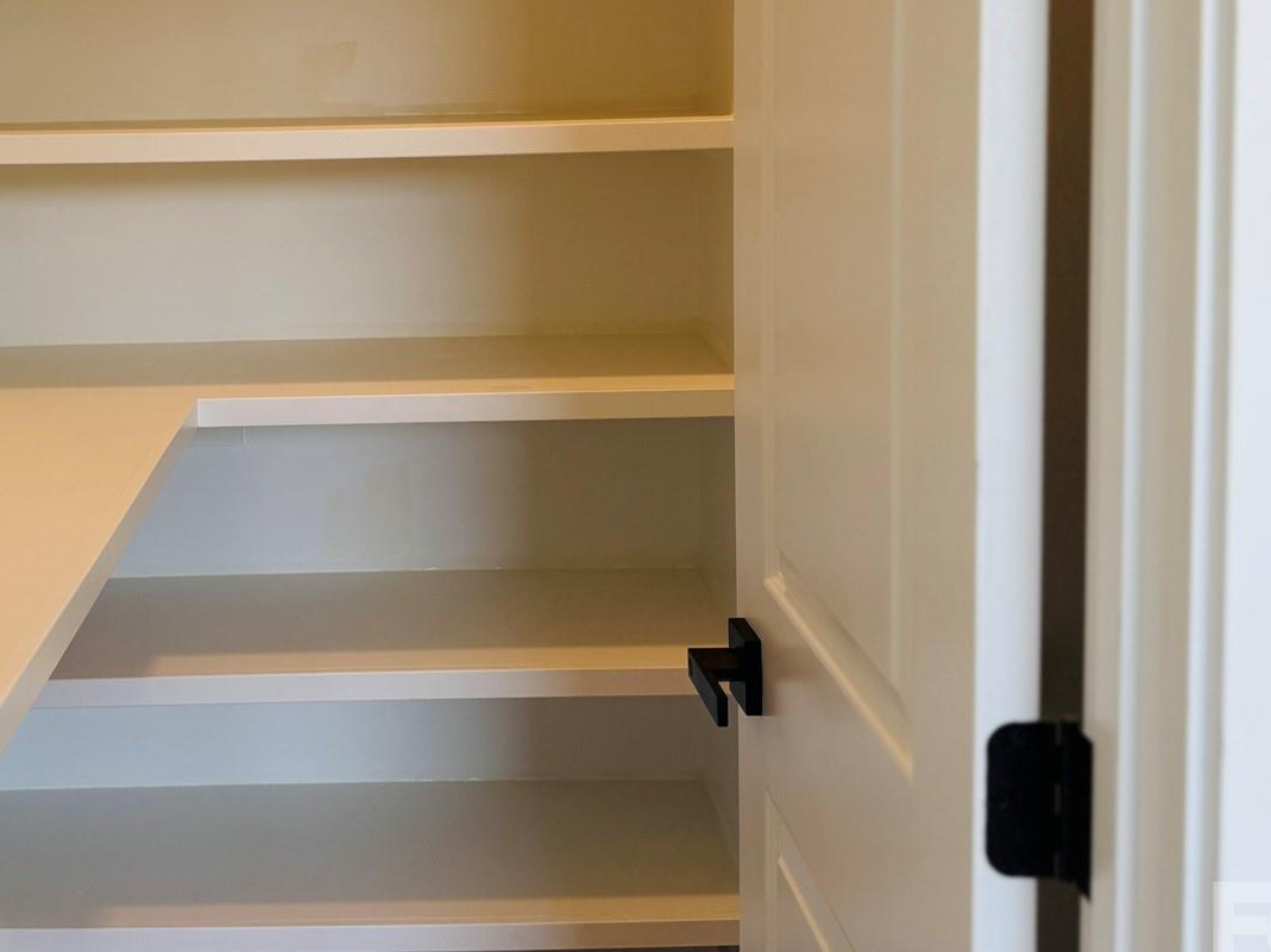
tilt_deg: -4.6
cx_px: 375
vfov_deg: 30.8
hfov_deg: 40.5
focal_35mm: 46
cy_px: 202
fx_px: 1688
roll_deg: +1.0
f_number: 1.78
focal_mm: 6.76
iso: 64
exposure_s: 1/120
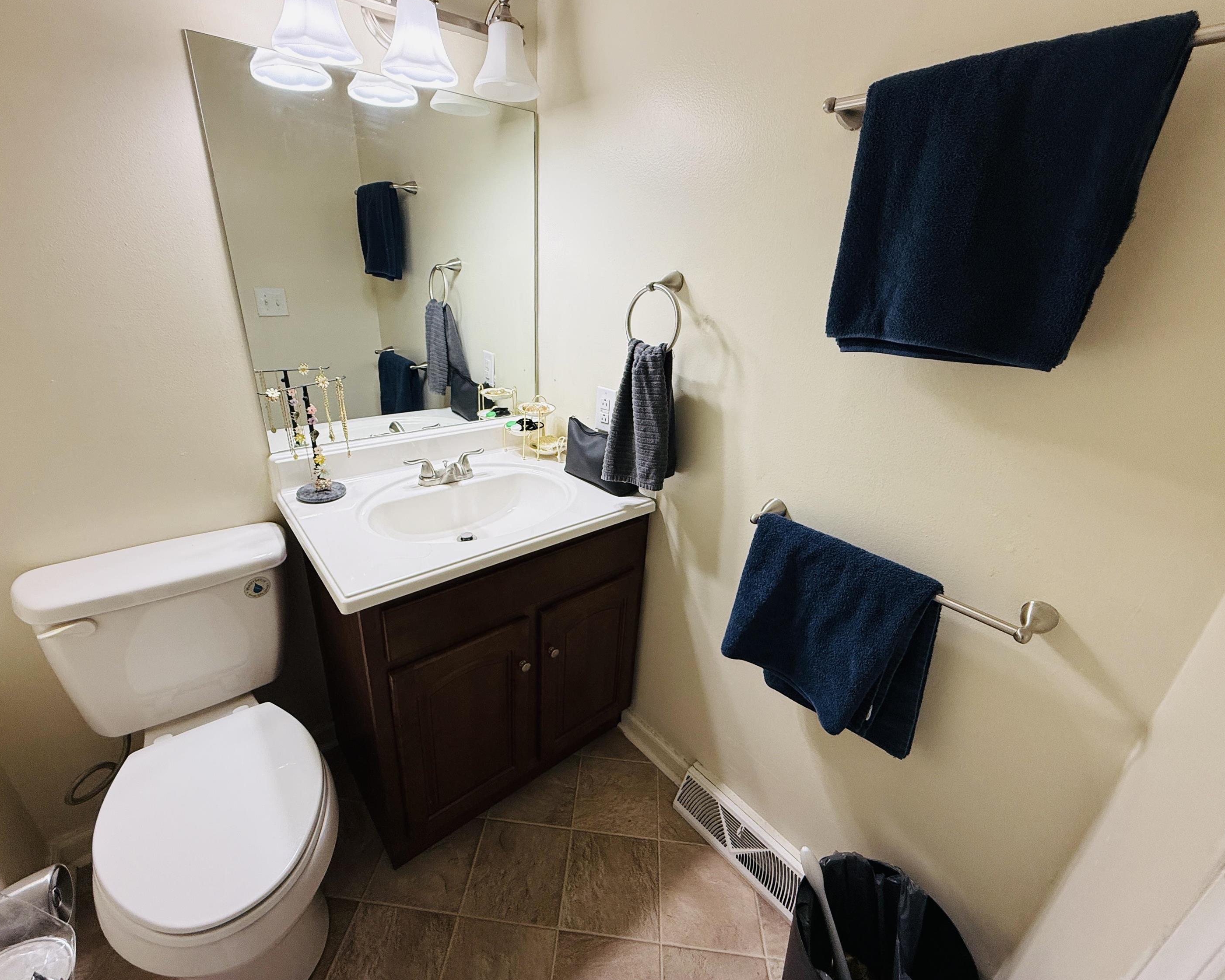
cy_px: 479
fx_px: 544
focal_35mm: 15
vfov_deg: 84.0
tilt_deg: -23.0
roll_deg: -2.5
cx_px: 598
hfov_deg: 96.8
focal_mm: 2.22
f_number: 2.2
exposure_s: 1/99
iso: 125
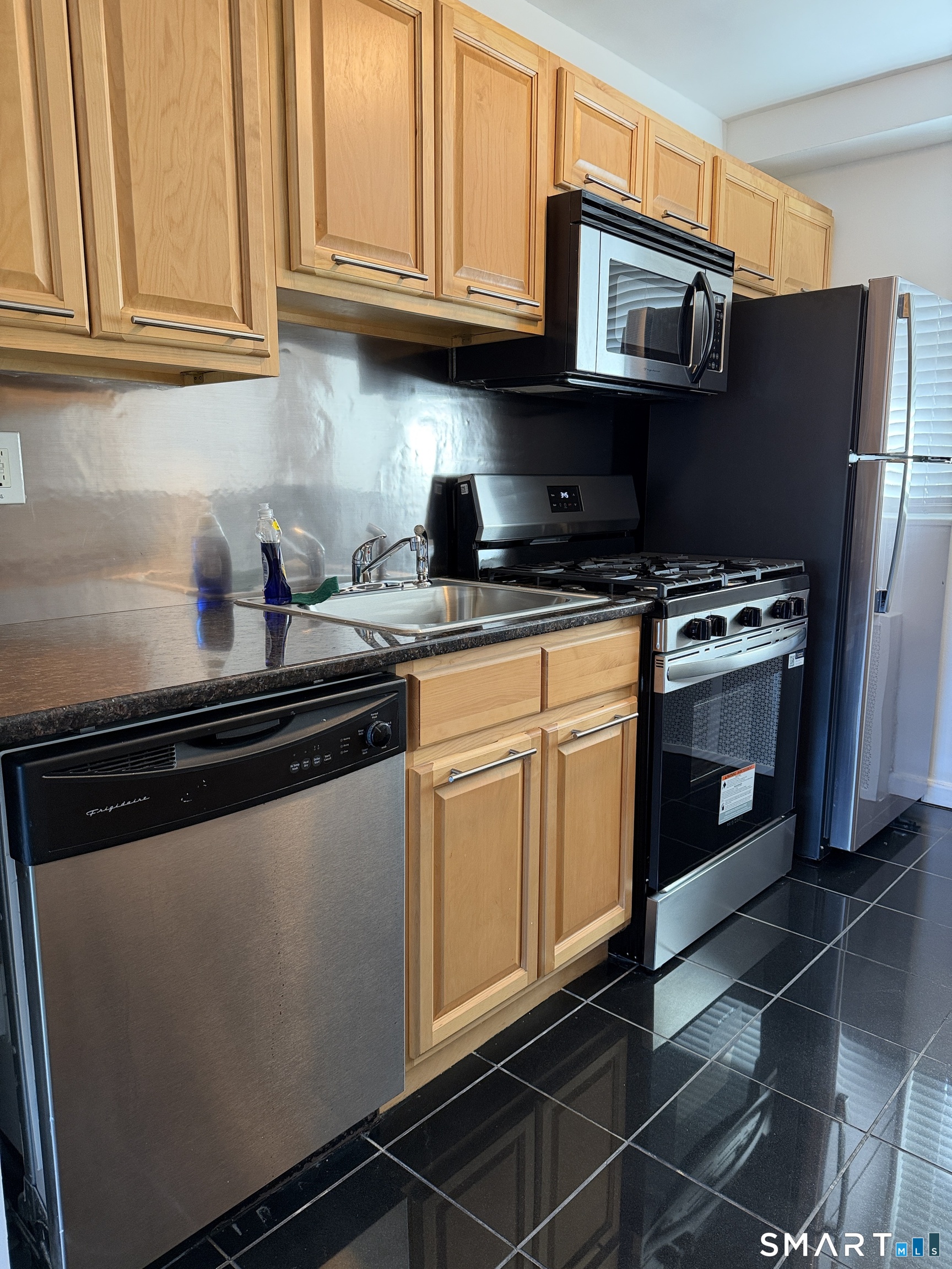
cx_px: 476
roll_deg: +0.3
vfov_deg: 71.6
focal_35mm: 24
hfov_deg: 56.8
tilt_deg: -9.4
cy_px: 634
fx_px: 880
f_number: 1.78
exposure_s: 1/60
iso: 250
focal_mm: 6.76
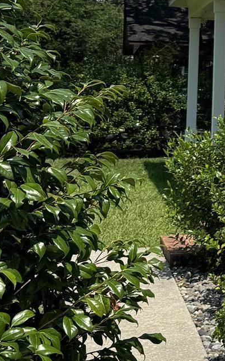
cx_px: 464
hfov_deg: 12.4
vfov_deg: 22.2
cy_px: 64
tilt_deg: +1.7
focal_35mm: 92
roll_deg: -0.2
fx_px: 903
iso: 80
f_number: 1.78
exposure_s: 1/4310
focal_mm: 6.76
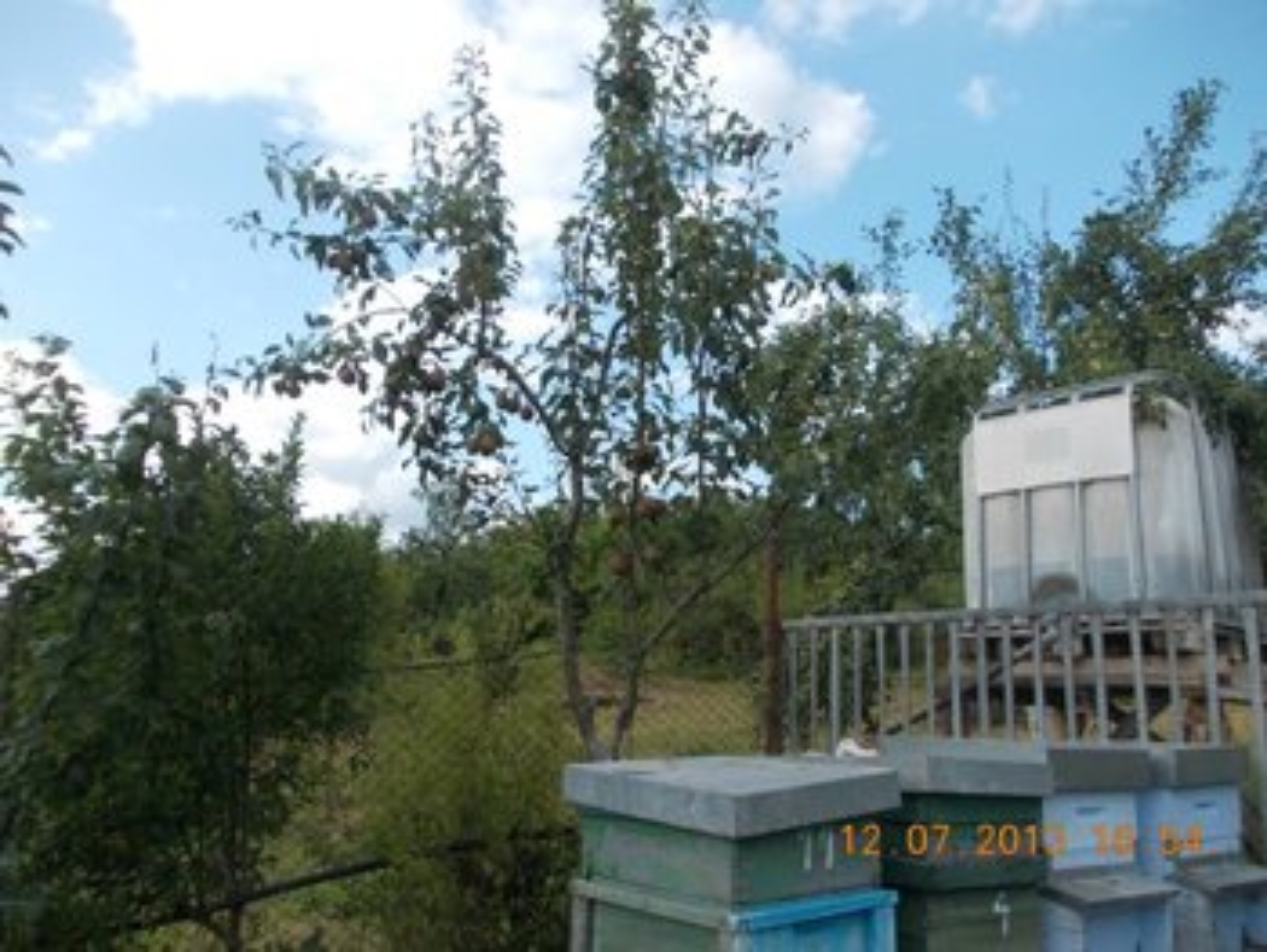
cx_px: 634
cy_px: 476
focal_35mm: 28
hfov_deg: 63.4
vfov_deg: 49.8
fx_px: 1026
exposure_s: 1/160
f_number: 5.4
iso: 80
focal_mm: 4
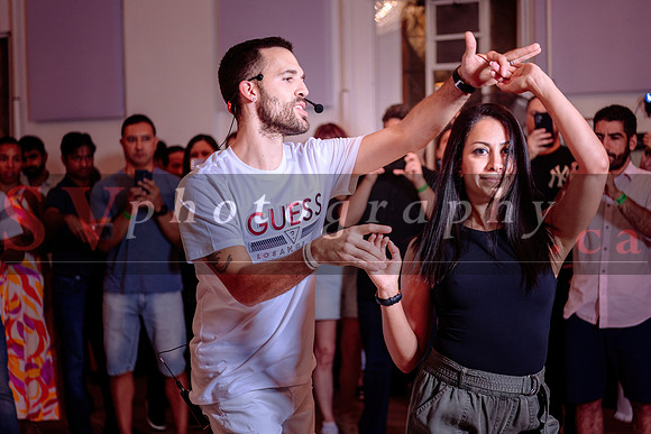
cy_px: 217
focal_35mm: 65
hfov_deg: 31.0
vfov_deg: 20.9
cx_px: 326
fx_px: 1176
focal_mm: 65
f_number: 3.2
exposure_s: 1/125
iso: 800
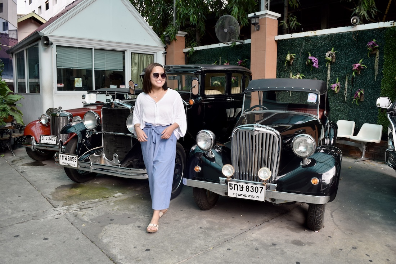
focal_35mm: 27
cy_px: 132
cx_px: 198
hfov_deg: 67.4
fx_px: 297
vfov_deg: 47.9
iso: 400
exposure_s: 1/200
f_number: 7.1
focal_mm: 18
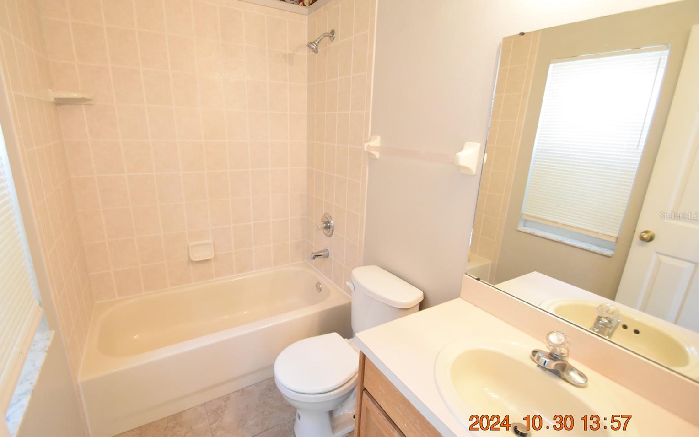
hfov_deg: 97.8
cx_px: 334
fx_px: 305
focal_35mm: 16
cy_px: 216
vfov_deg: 71.3
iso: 2800
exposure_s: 1/60
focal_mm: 10
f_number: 3.5
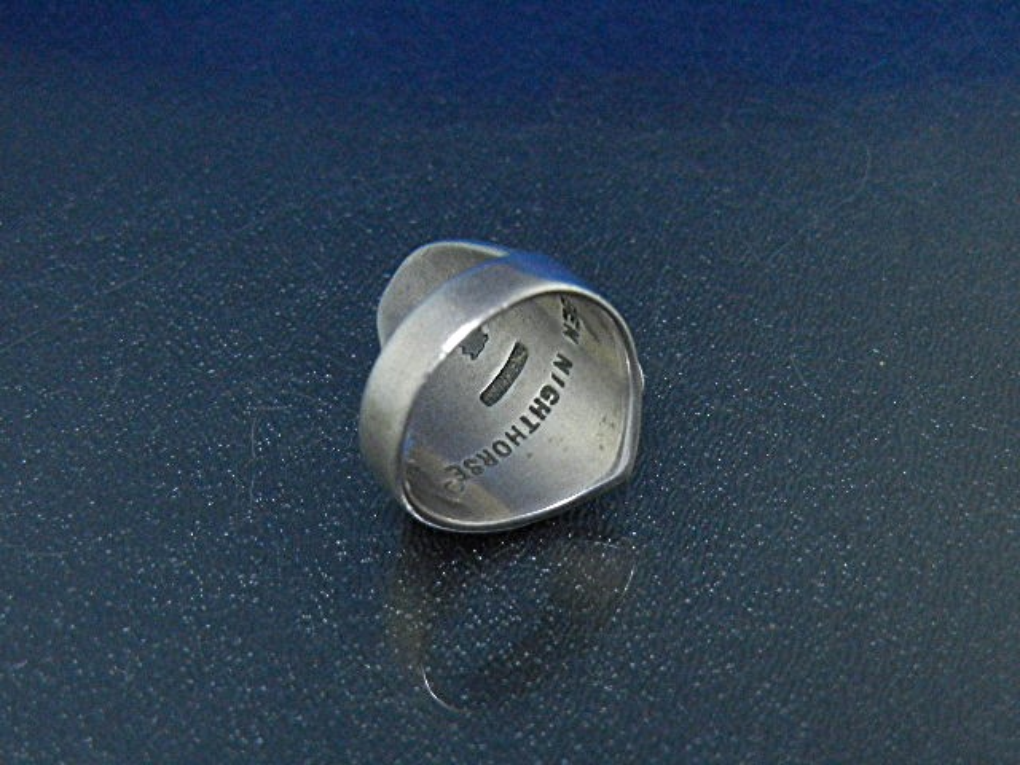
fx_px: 1739
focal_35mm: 59
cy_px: 382
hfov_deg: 32.7
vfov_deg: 24.8
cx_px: 510
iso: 800
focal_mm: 10.6
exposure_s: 1/30
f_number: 8
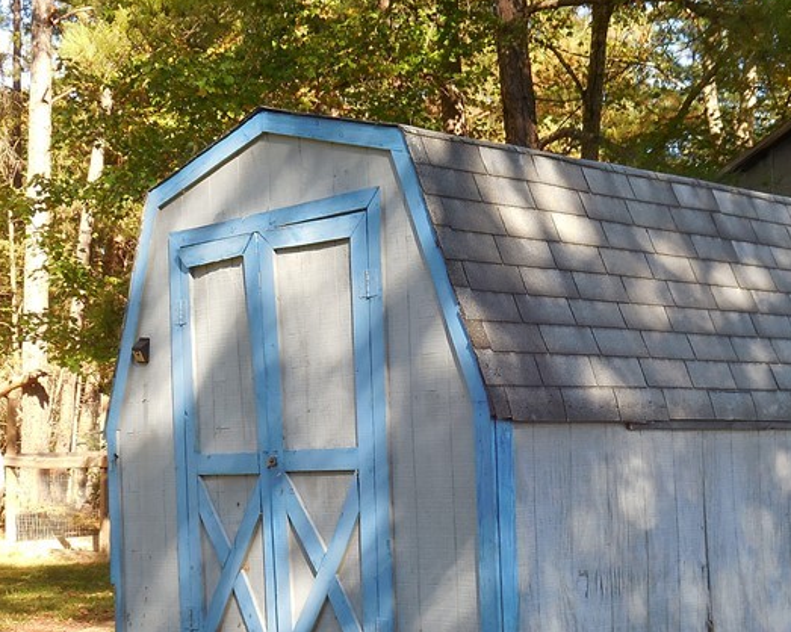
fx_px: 1521
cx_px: 504
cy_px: 416
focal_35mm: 65
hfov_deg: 29.0
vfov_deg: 23.4
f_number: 4.2
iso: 125
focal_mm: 6
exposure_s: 1/125
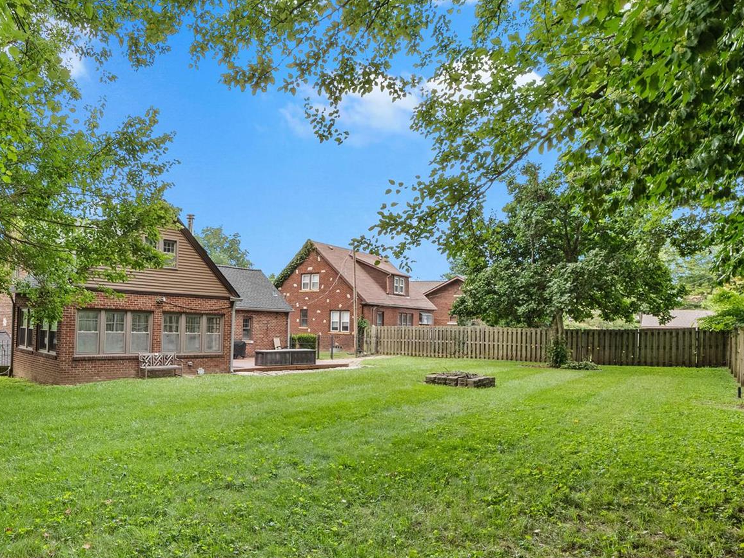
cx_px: 231
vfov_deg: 56.5
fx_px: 516
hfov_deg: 69.0
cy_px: 323
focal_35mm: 24
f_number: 8
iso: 400
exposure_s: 1/60
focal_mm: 9
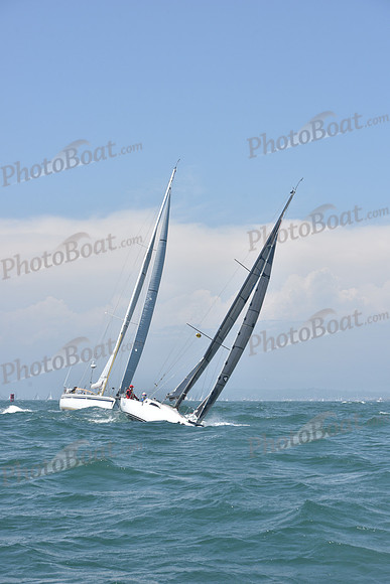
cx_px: 195
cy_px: 292
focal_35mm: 70
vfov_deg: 28.8
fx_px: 1137
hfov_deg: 19.5
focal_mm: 70
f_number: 9
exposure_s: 1/1000
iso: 320
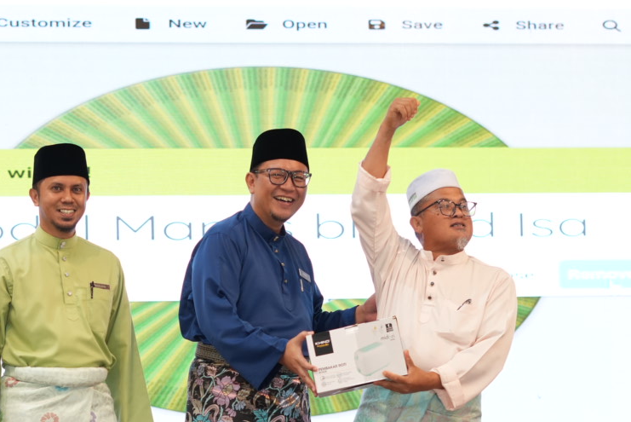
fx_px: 1912
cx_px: 196
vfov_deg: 12.5
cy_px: 385
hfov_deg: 18.7
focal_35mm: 109
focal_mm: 50
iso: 1000
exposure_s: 1/125
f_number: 2.8
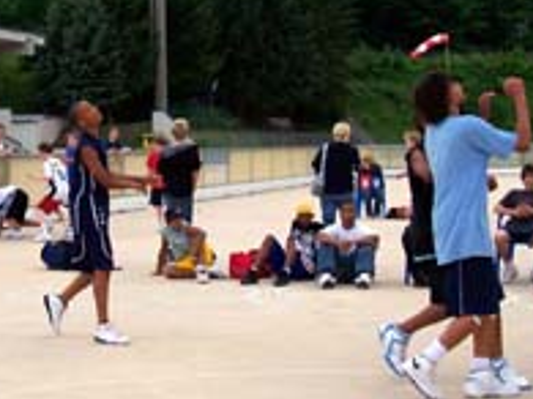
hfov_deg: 20.2
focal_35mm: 97
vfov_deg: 15.2
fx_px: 1493
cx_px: 221
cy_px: 164
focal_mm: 7
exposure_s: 1/759
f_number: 2.9
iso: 80
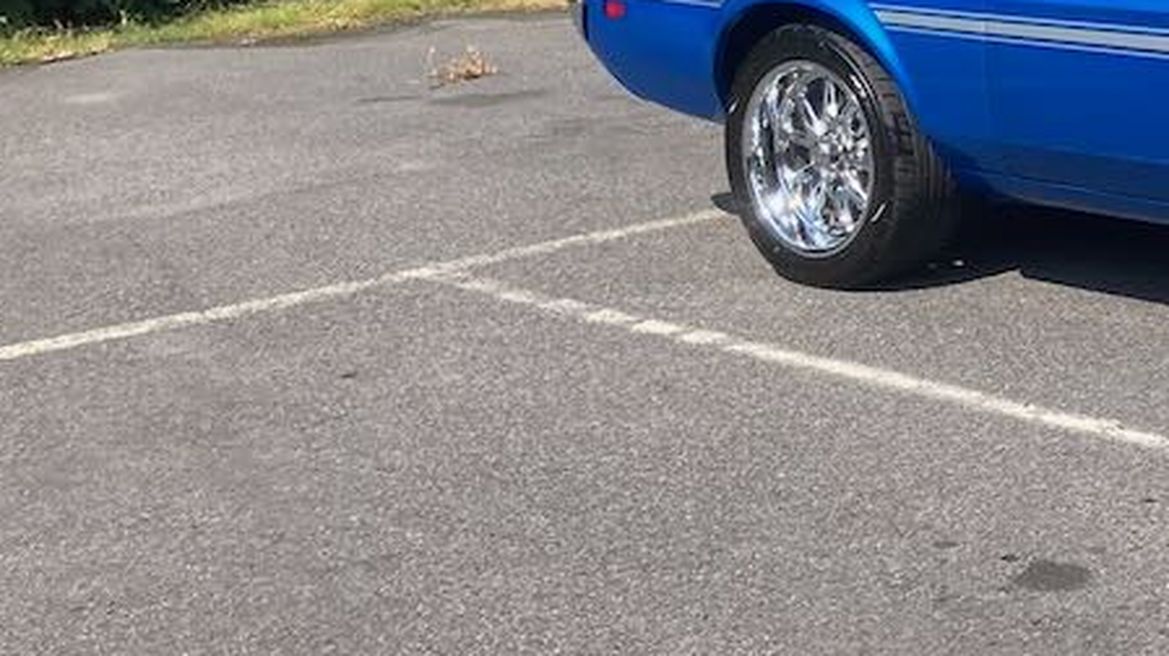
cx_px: 1586
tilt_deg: -4.9
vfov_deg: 13.6
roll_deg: -1.7
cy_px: -52
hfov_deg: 21.7
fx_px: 2695
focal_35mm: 87
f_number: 1.8
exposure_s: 1/1799
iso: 20
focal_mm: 3.99
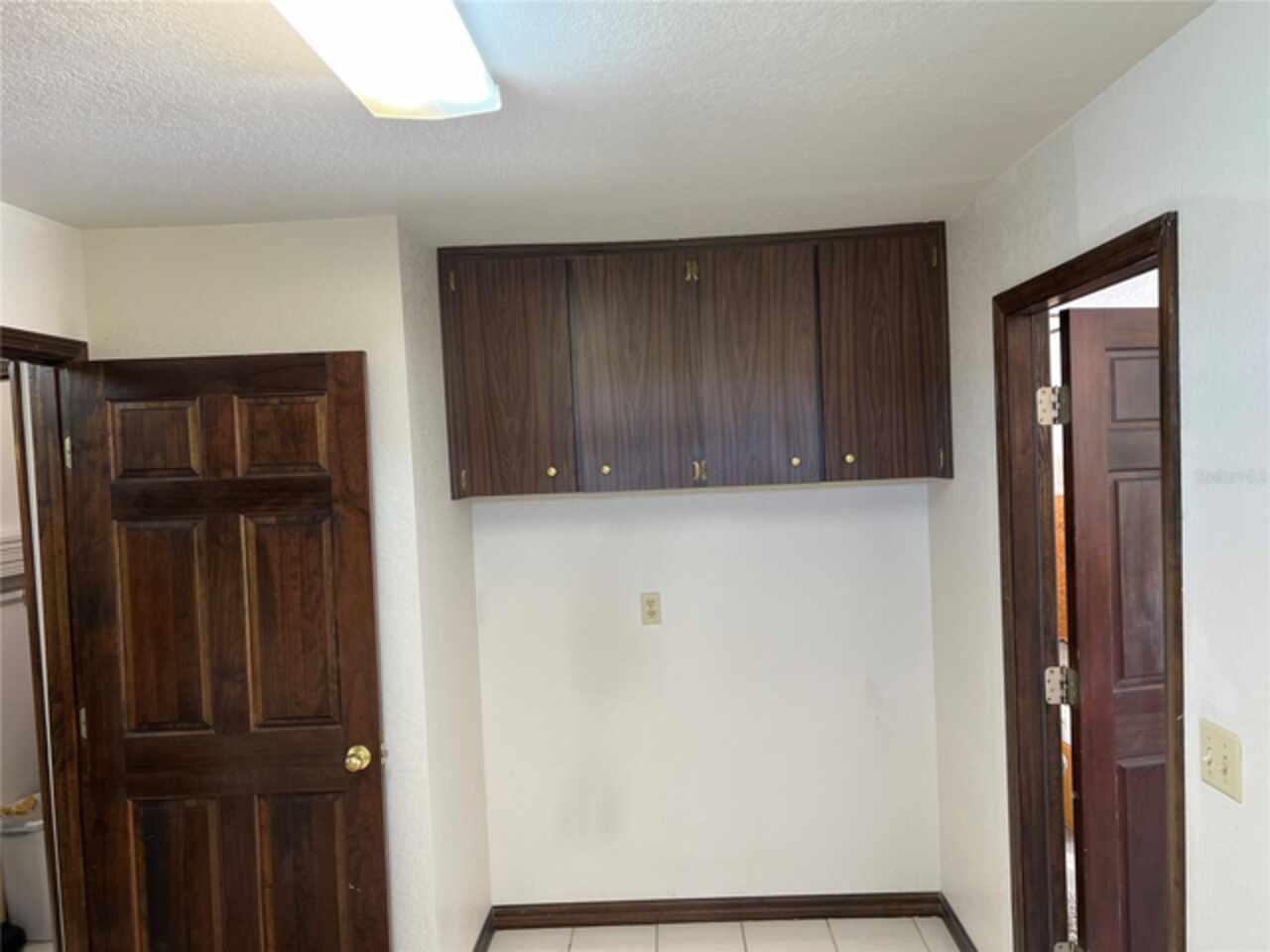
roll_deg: +3.1
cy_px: 476
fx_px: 954
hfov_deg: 67.3
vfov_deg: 53.1
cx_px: 635
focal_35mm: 26
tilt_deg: -2.4
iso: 80
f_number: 1.5
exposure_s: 1/60
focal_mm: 5.7
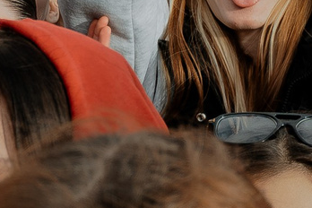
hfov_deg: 7.8
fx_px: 2296
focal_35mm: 265
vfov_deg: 5.2
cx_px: 202
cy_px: 40
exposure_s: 1/500
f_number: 4
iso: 160
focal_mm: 24
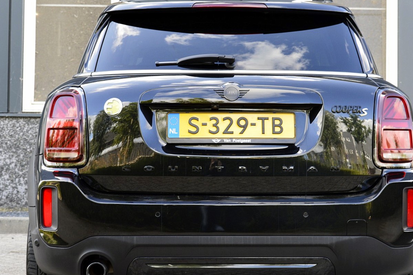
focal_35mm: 81
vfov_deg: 16.8
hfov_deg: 25.1
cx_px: 219
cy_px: 144
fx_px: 928
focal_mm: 40
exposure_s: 1/60
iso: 400
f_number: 8
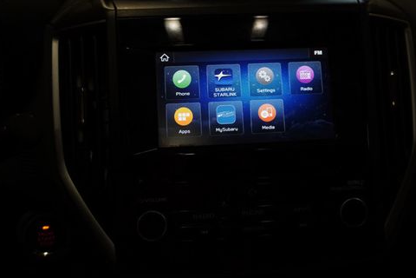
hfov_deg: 48.2
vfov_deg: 33.3
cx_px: 244
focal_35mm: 40
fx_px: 462
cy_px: 115
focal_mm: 20
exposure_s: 1/60
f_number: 4
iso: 200
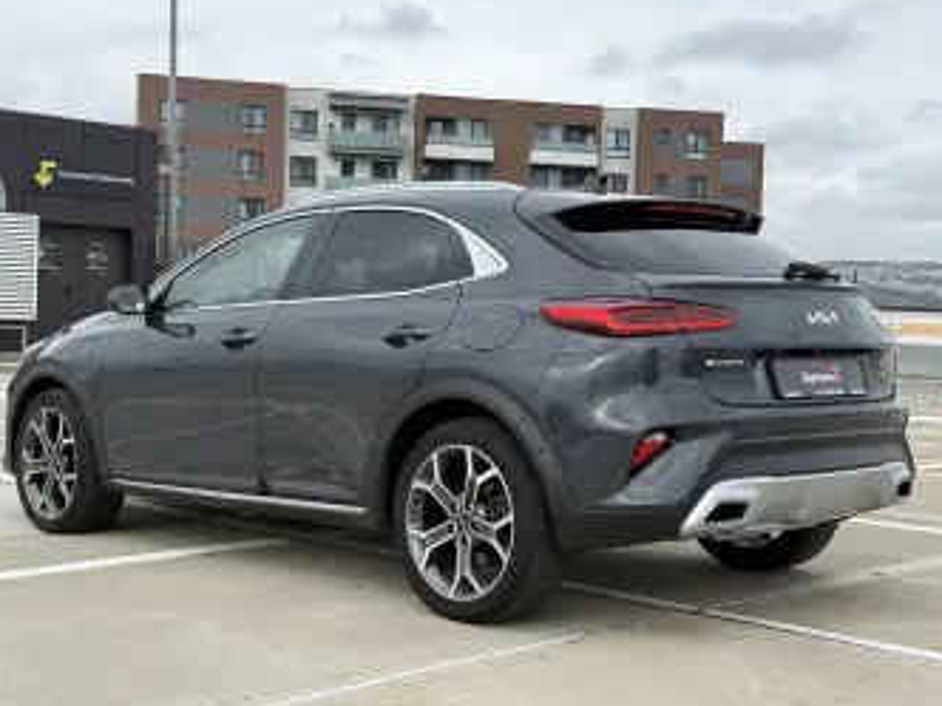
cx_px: 482
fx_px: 1415
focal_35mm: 52
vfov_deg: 28.0
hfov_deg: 36.8
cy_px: 346
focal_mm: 6.76
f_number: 1.78
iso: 100
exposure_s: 1/1608
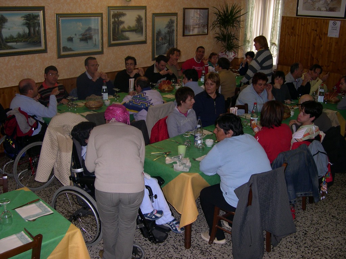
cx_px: 173
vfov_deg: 37.7
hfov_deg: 49.0
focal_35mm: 38
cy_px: 130
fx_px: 380
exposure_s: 1/60
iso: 157
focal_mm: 8
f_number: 2.8
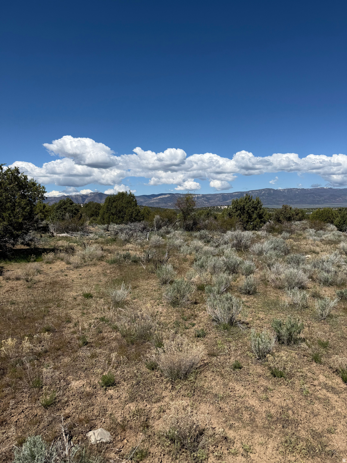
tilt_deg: -4.6
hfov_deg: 56.8
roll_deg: +0.4
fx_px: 321
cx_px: 174
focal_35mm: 24
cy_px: 232
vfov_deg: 71.6
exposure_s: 1/8130
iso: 80
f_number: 1.78
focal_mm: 6.76
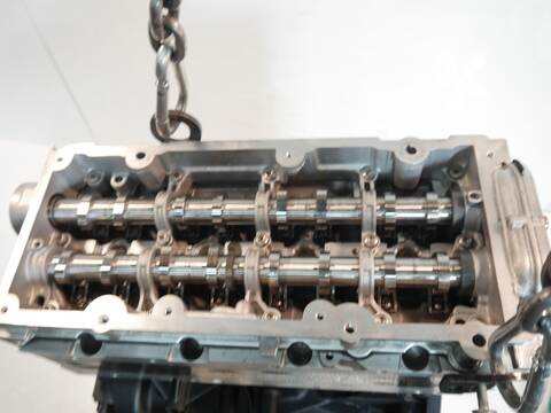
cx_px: 276
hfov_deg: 63.4
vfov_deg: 49.7
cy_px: 206
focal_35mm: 28
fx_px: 446
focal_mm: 14
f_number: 3.5
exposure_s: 1/60
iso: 500
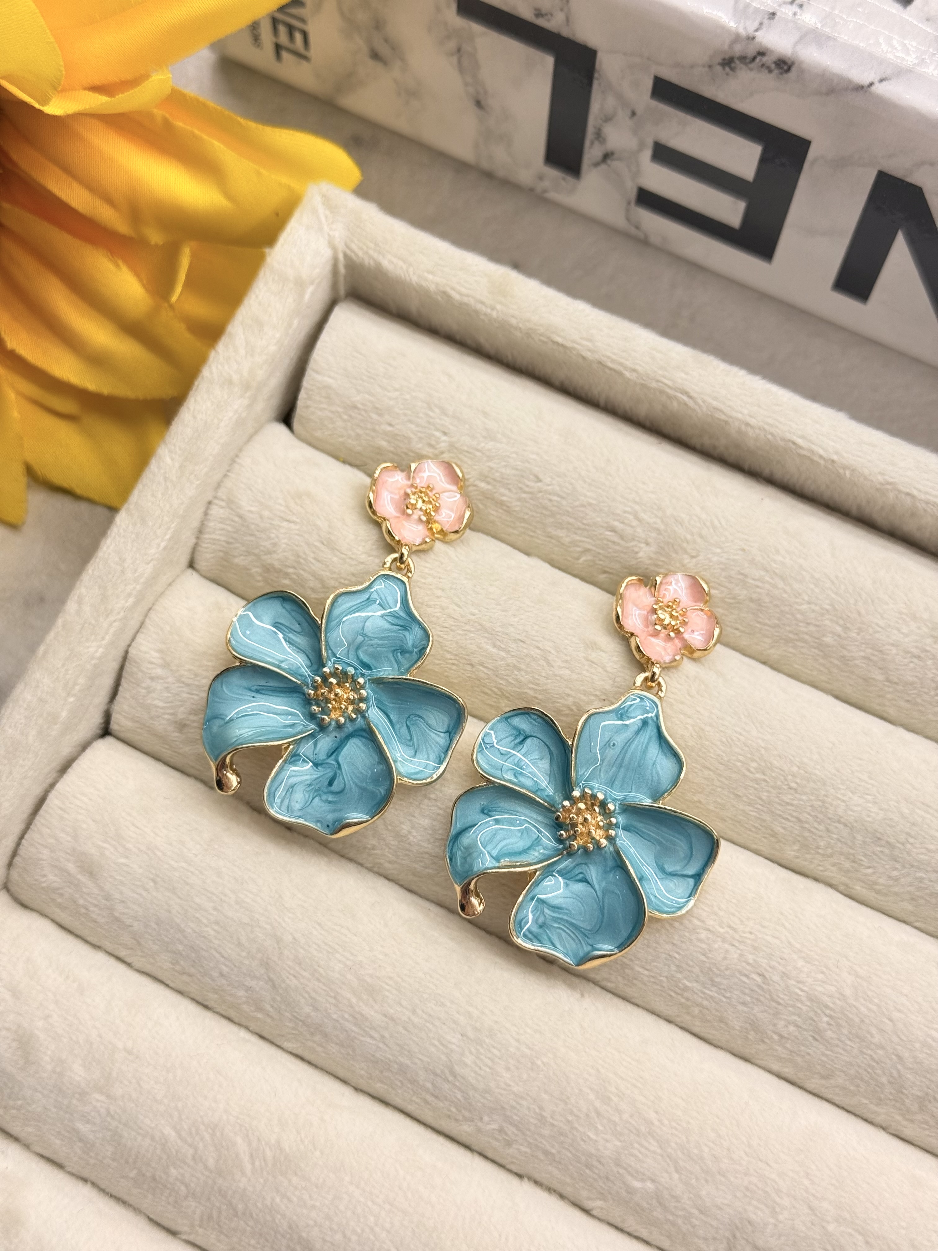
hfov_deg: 30.3
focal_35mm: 48
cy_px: 626
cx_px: 469
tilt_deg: -72.0
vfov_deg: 39.7
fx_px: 1734
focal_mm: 6.76
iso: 50
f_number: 1.78
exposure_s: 1/100
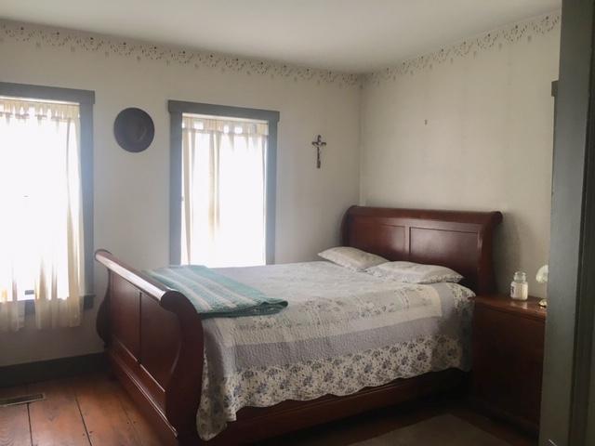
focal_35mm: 29
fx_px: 498
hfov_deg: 61.7
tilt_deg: -2.3
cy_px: 223
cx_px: 298
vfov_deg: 48.2
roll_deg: +0.2
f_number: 2.2
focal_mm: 4.15
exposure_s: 1/30
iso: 64
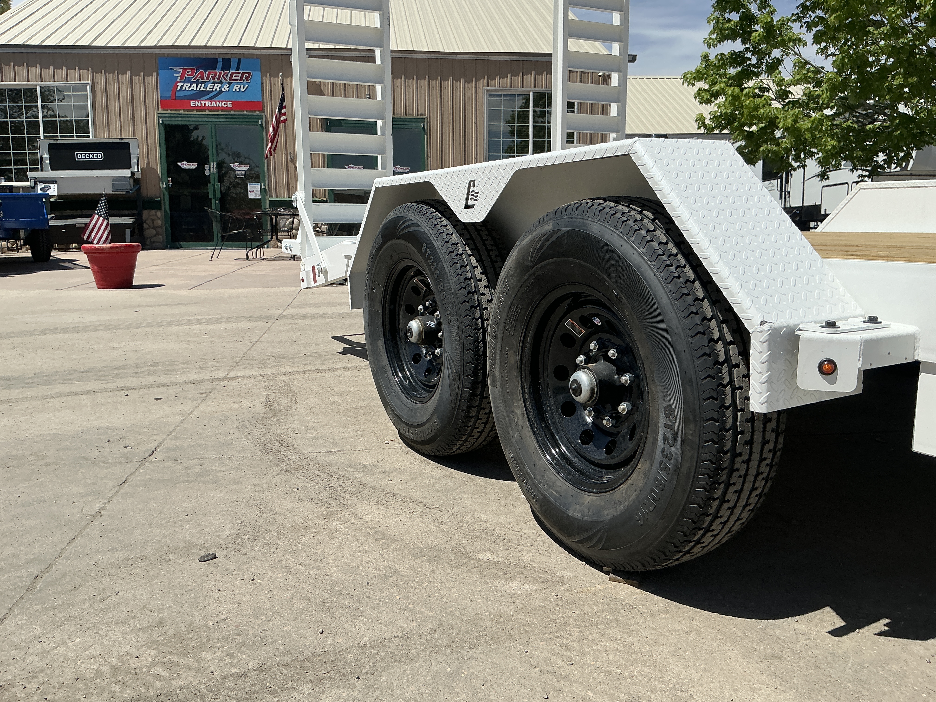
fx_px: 757
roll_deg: +1.0
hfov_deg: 63.4
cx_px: 468
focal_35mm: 28
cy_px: 351
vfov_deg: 49.7
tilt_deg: -7.3
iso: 25
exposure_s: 1/3322
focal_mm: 3
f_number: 1.8
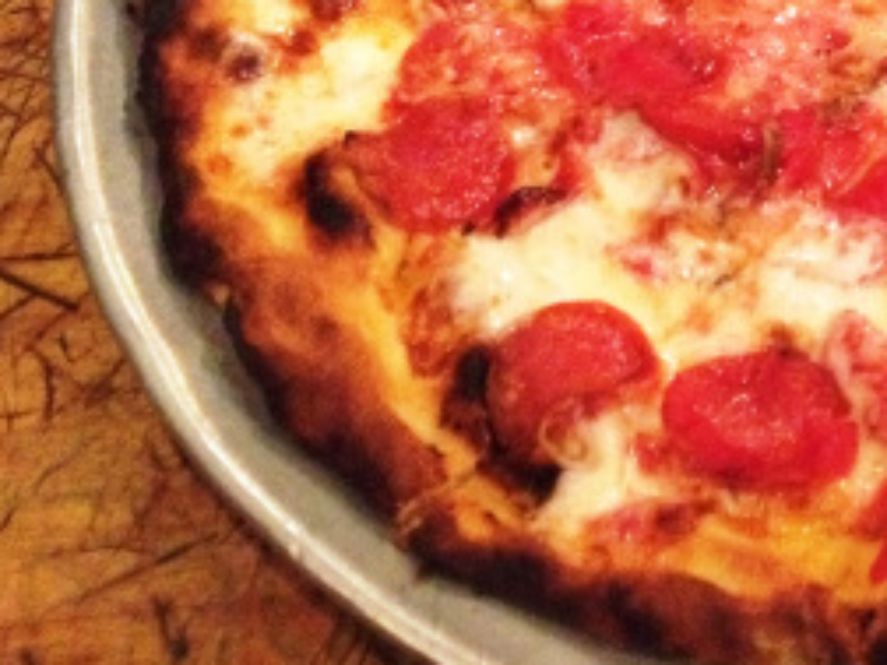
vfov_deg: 17.2
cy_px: -5
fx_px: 2152
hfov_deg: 22.0
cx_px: 986
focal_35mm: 84
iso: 800
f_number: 2.4
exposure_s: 1/15
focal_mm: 4.28
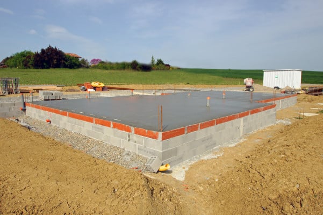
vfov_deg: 53.1
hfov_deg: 73.8
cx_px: 162
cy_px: 108
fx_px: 215
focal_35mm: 24
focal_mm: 16
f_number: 8
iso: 200
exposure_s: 1/1600
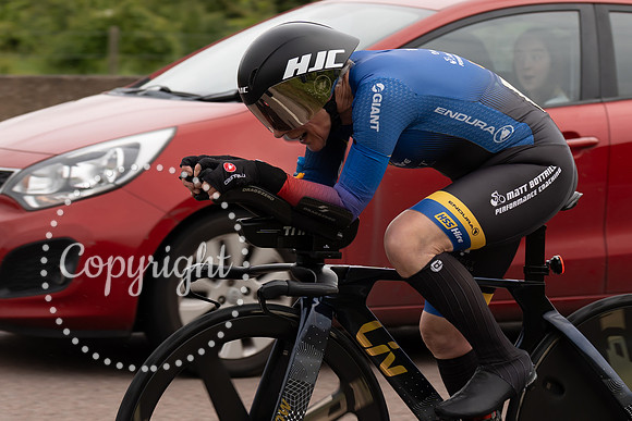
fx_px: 3132
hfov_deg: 11.5
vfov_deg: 7.7
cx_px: 344
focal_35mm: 178
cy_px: 101
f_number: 4
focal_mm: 70
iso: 125
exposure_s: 1/800
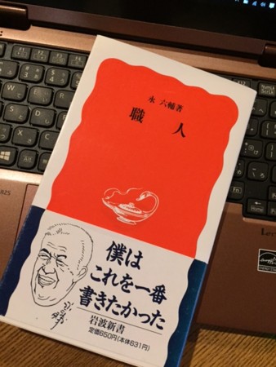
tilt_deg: -80.0
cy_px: 184
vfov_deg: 61.6
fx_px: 308
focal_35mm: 29
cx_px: 138
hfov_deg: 48.3
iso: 250
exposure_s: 1/20
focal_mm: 4.15
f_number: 2.2
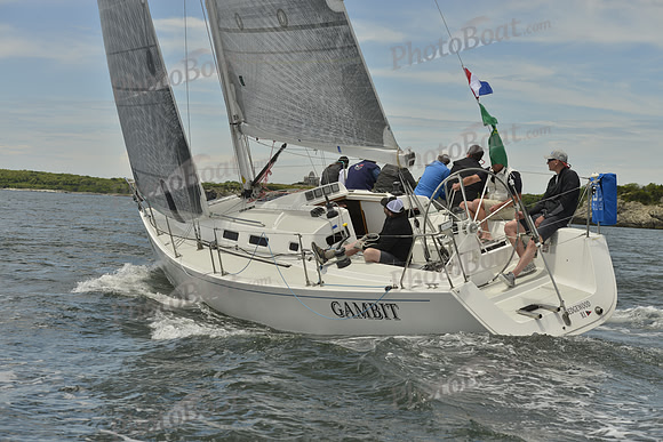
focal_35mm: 70
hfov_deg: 28.8
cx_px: 332
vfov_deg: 19.5
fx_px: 1289
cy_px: 221
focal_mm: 70
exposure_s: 1/1600
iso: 280
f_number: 9
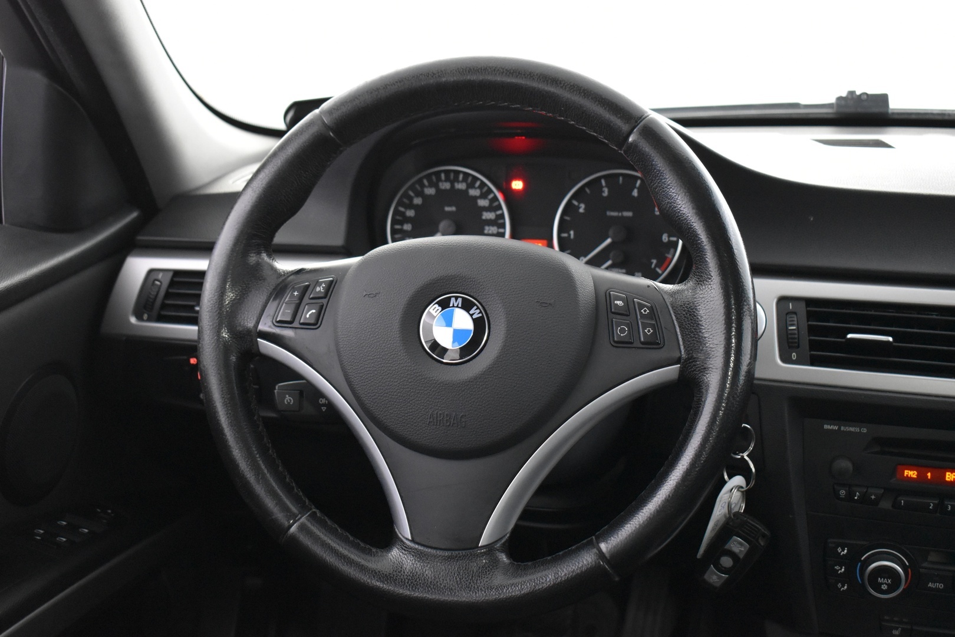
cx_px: 478
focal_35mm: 44
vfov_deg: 30.8
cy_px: 318
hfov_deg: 45.0
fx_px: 1154
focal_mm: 29
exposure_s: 1/10
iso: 3200
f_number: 4.2
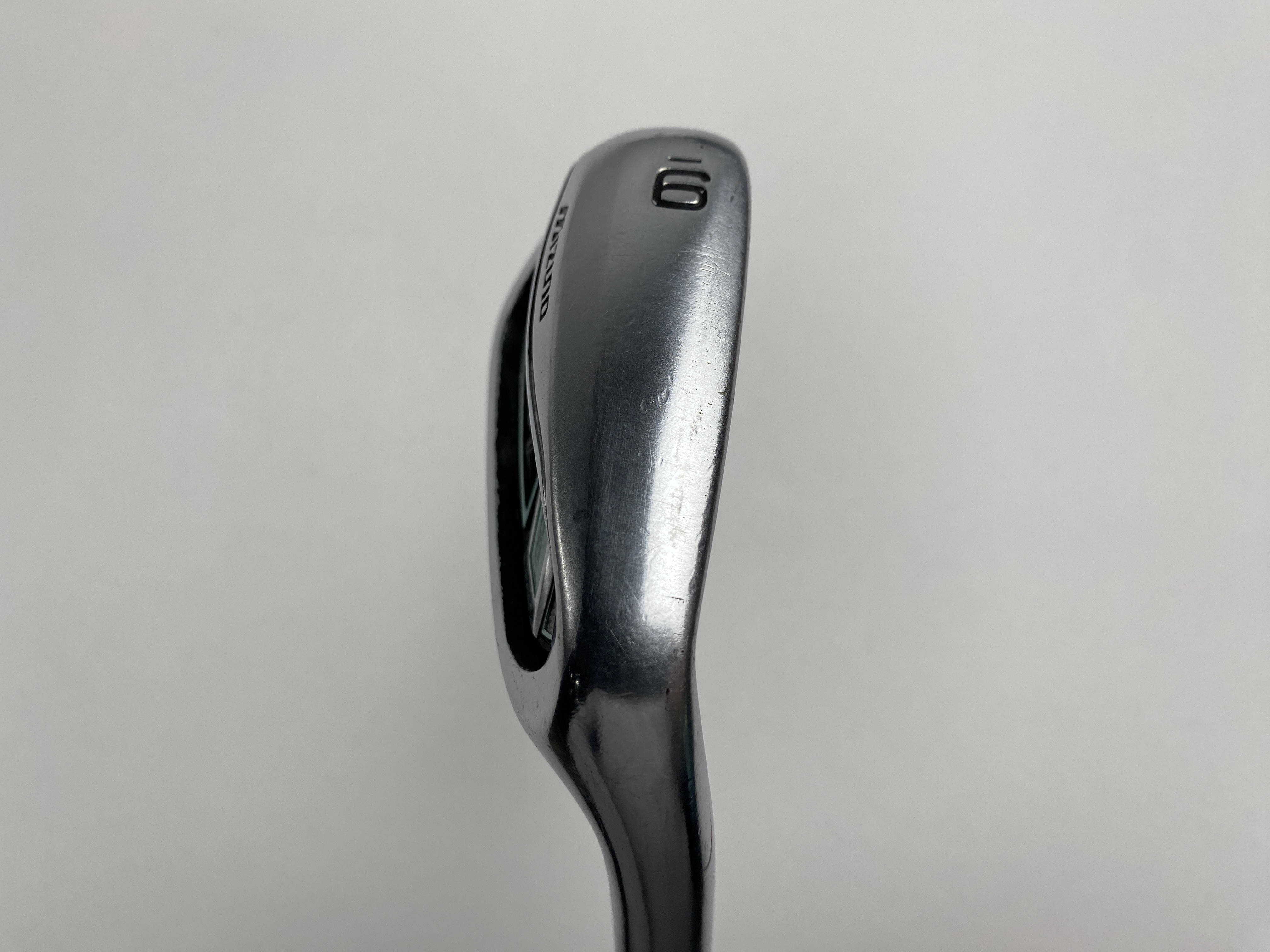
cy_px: 476
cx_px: 635
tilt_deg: -71.4
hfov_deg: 69.4
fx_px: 917
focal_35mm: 25
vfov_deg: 54.9
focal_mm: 4.25
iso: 32
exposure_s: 1/318
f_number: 1.8
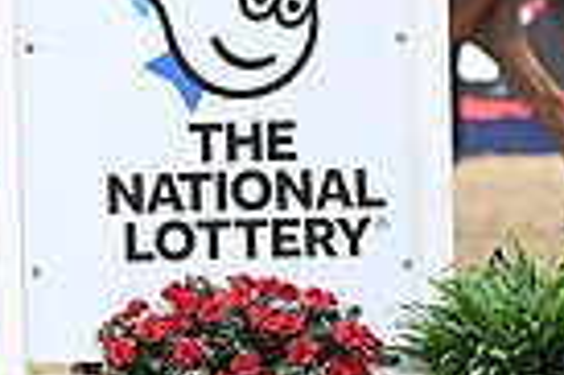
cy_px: -134
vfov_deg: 1.8
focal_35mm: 762
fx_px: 11924
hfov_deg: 2.7
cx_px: -552
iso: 6400
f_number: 3.5
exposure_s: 1/800
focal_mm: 180
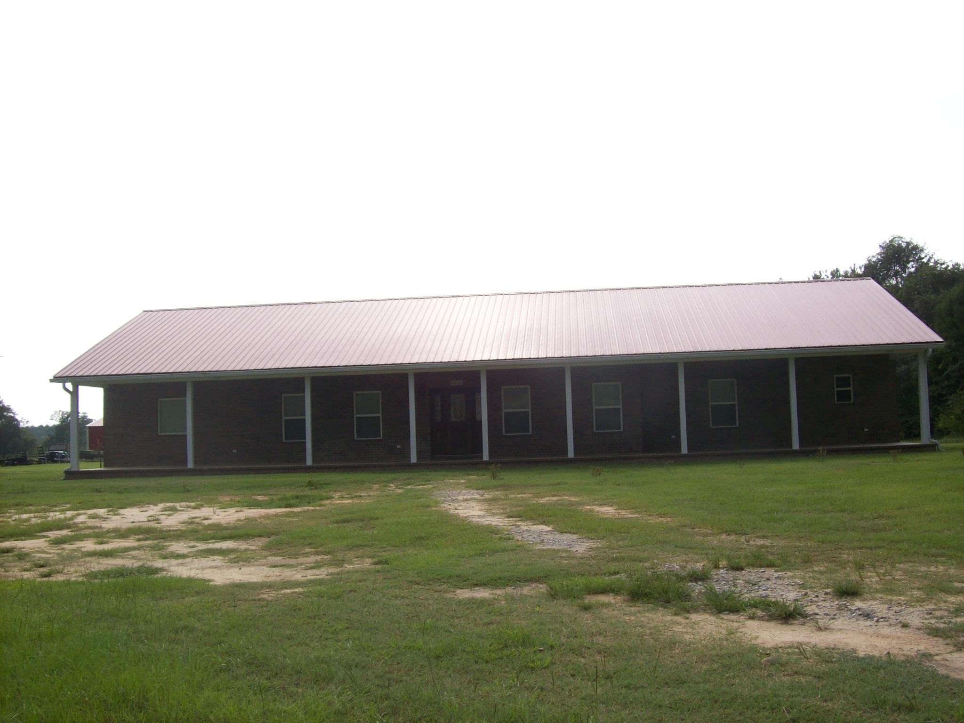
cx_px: 482
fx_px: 1003
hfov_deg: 51.4
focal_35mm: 36
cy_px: 362
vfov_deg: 39.7
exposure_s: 1/261
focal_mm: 6
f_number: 4.8
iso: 80
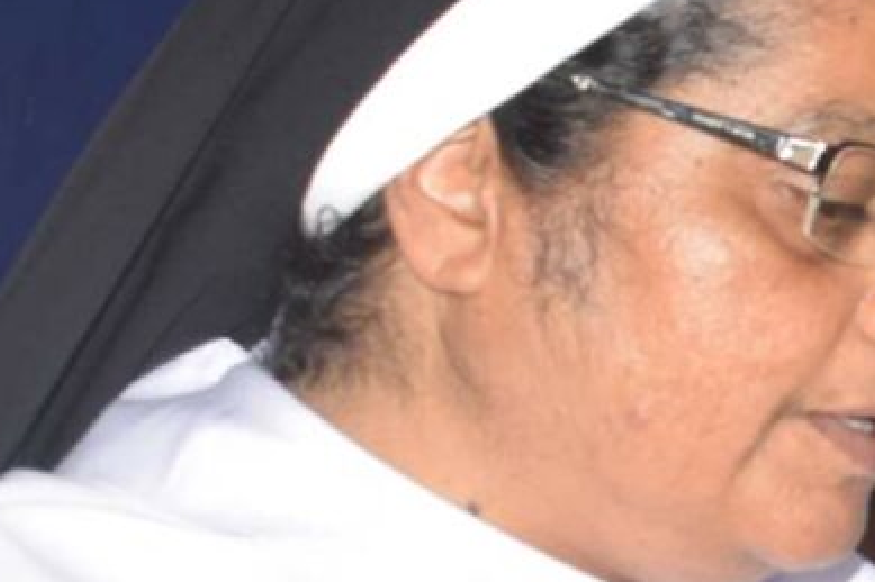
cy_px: 570
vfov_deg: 6.9
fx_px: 4801
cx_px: 1907
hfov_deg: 9.5
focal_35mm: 198
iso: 400
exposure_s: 1/60
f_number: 8
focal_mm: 25
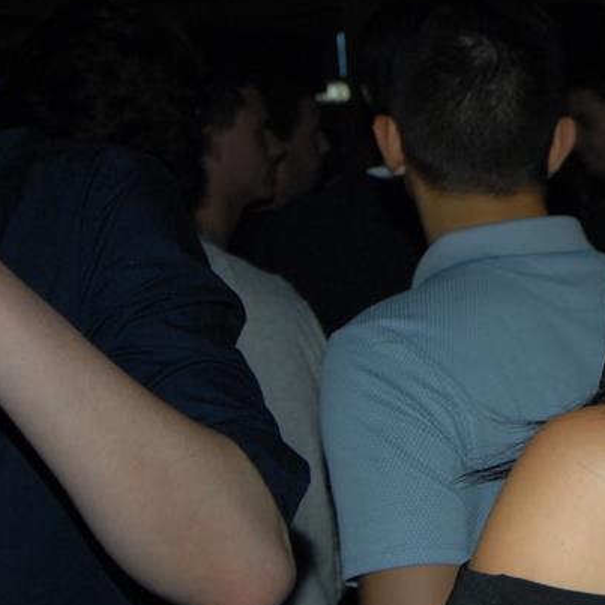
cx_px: 736
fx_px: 1720
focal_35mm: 87
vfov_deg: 19.9
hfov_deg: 18.8
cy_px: 411
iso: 400
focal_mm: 24
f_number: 5.6
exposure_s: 1/60
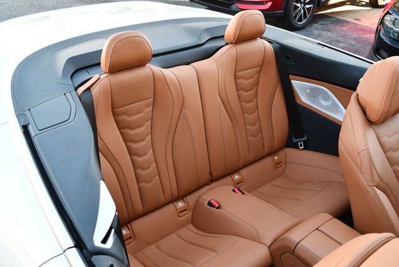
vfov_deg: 36.9
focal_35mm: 36
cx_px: 200
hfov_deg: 53.1
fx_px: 399
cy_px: 134
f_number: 4
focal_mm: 18
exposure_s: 1/250
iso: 400
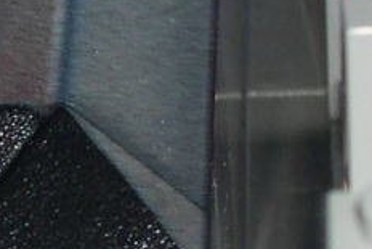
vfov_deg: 2.9
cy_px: 95
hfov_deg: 4.3
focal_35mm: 480
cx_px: -184
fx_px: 4963
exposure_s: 1/30
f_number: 10
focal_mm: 14.2
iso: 100
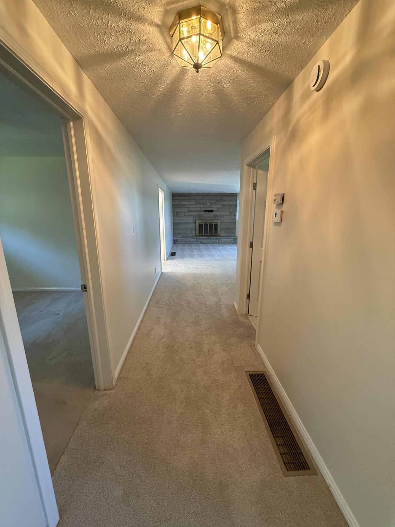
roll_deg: -0.4
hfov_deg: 85.7
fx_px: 213
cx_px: 198
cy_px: 264
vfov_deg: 102.1
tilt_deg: -13.3
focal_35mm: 14
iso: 400
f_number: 2.2
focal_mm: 2.22
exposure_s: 1/60
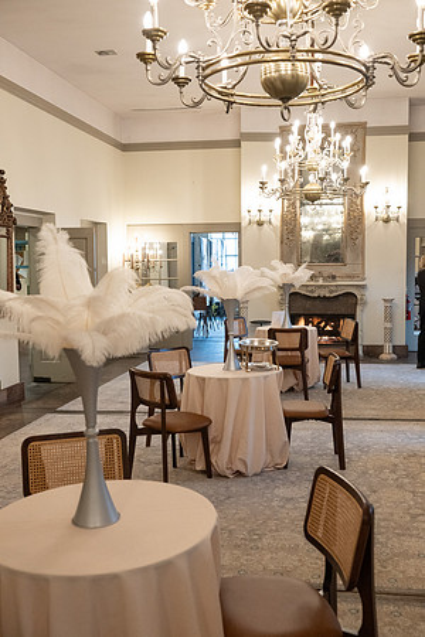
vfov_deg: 51.9
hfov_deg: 35.9
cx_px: 212
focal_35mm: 37
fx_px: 655
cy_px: 318
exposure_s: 1/125
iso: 4000
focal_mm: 37
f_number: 4.5
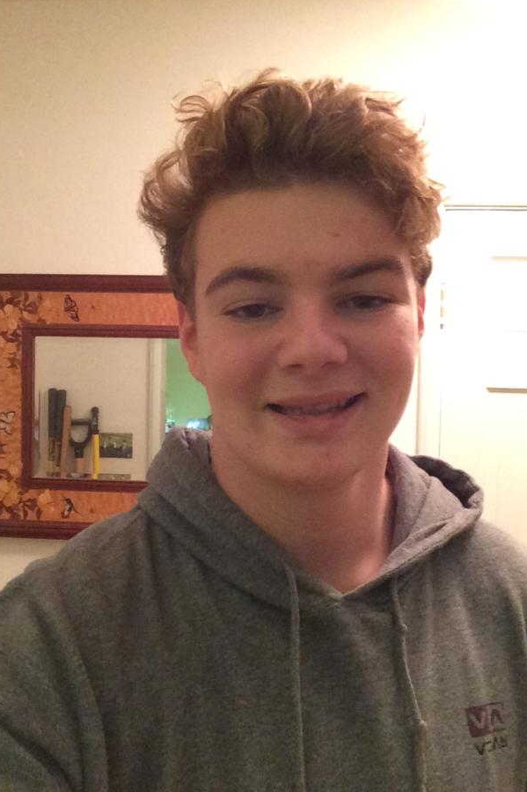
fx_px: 725
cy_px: 395
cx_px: 265
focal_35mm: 33
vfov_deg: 57.2
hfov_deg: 40.0
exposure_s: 1/15
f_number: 2.4
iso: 500
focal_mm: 2.15
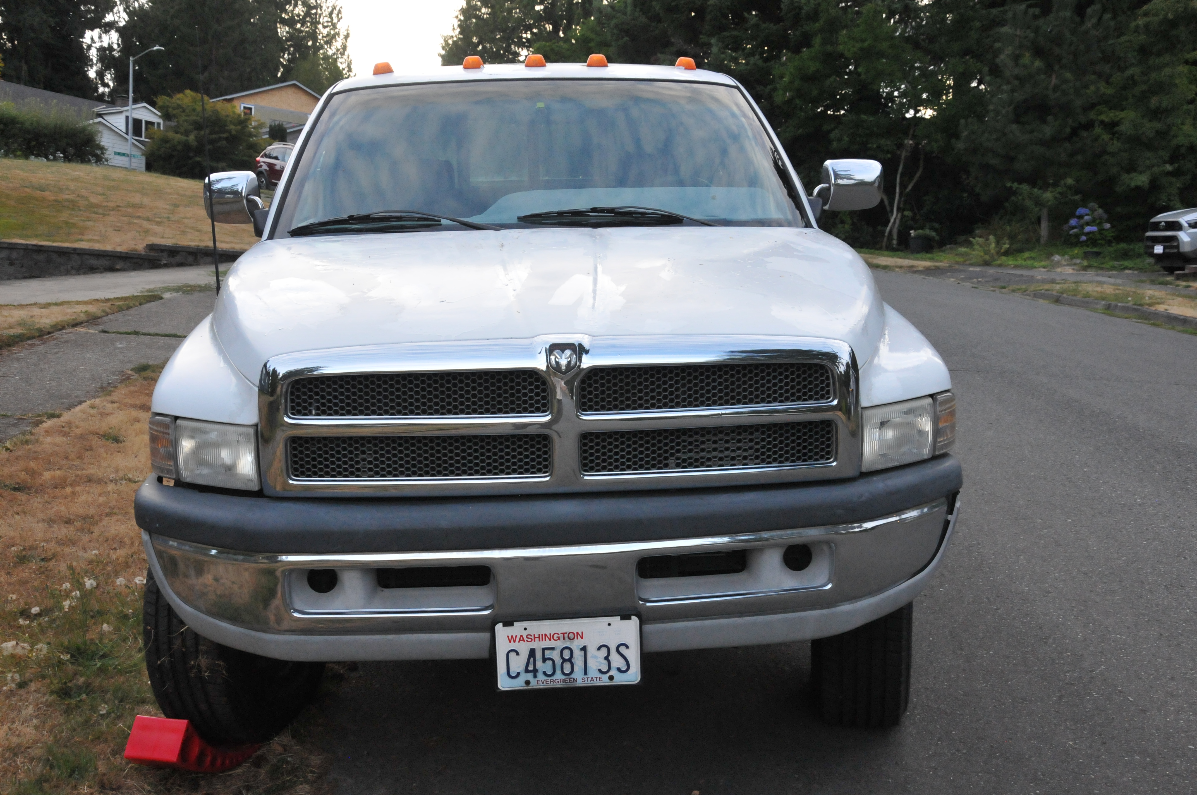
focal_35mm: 38
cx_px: 598
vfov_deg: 35.4
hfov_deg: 51.3
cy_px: 398
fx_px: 1245
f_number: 7.1
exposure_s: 1/200
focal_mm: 25
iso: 1600
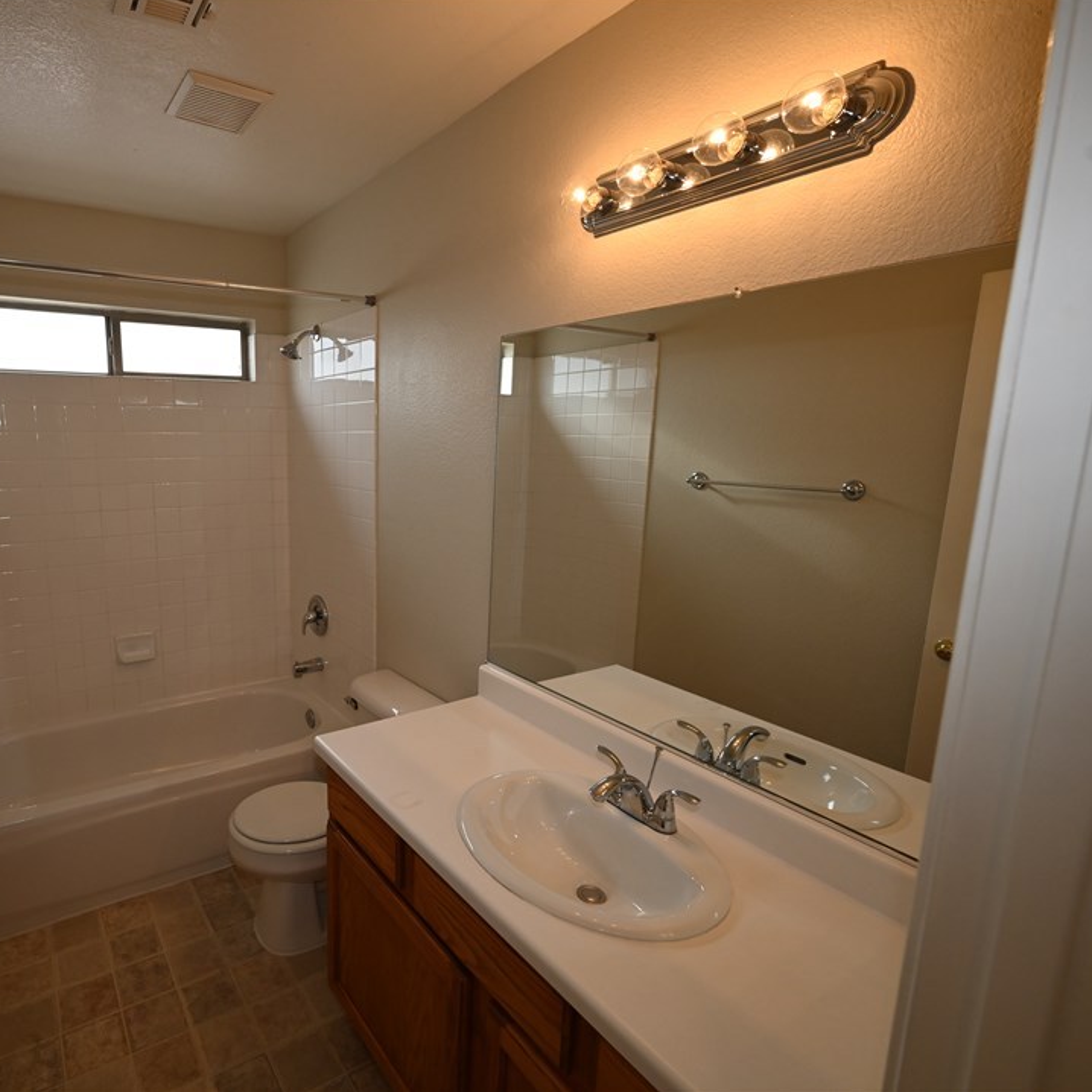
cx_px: 363
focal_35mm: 18
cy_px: 543
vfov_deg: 80.7
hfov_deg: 78.1
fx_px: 642
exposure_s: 1/200
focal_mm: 14
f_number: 7.1
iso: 1000
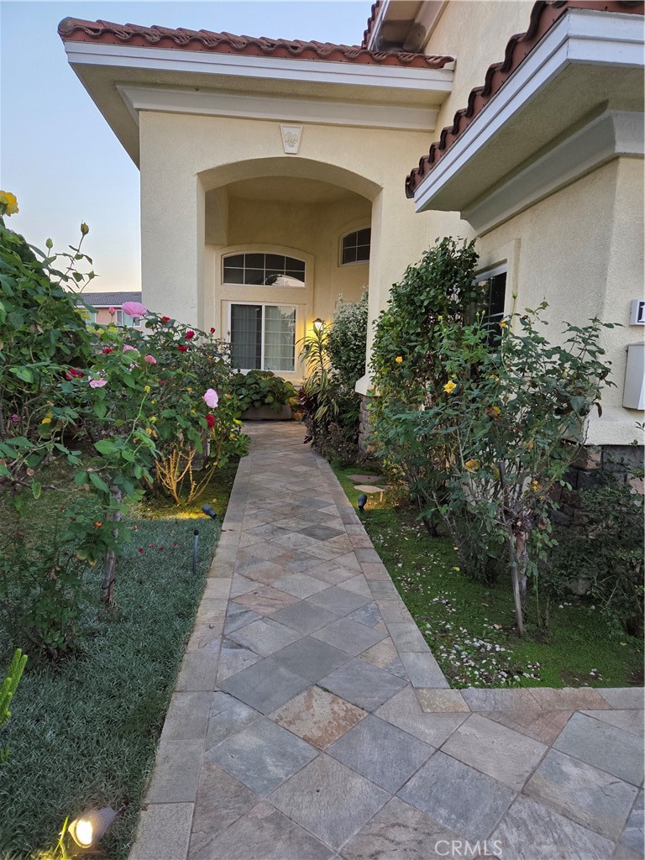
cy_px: 430
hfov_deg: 58.9
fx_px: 571
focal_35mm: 23
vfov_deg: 73.9
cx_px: 322
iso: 250
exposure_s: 1/120
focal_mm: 5.4
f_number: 1.8
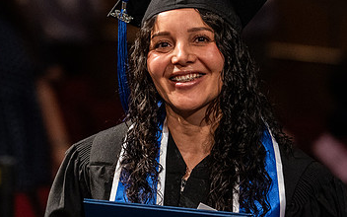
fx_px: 2383
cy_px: 123
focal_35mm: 252
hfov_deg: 8.3
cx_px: 35
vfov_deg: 5.2
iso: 1250
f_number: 2
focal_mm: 85
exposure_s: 1/200
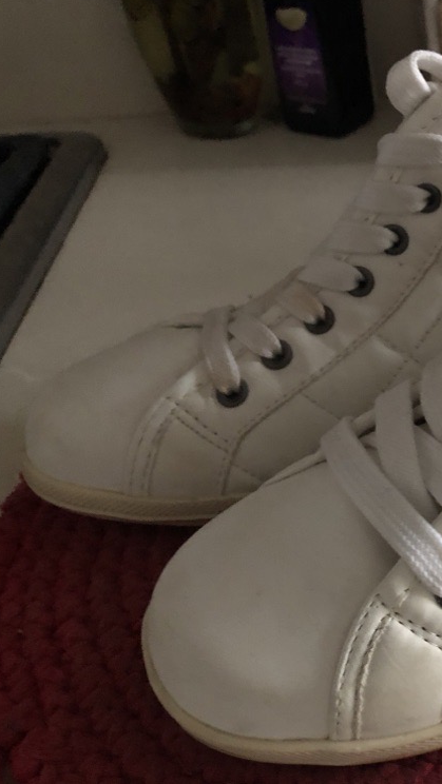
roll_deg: +4.0
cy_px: 390
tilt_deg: -38.5
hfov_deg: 26.4
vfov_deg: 49.4
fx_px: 853
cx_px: 505
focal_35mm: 41
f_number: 1.8
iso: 100
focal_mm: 3.99
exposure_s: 1/4
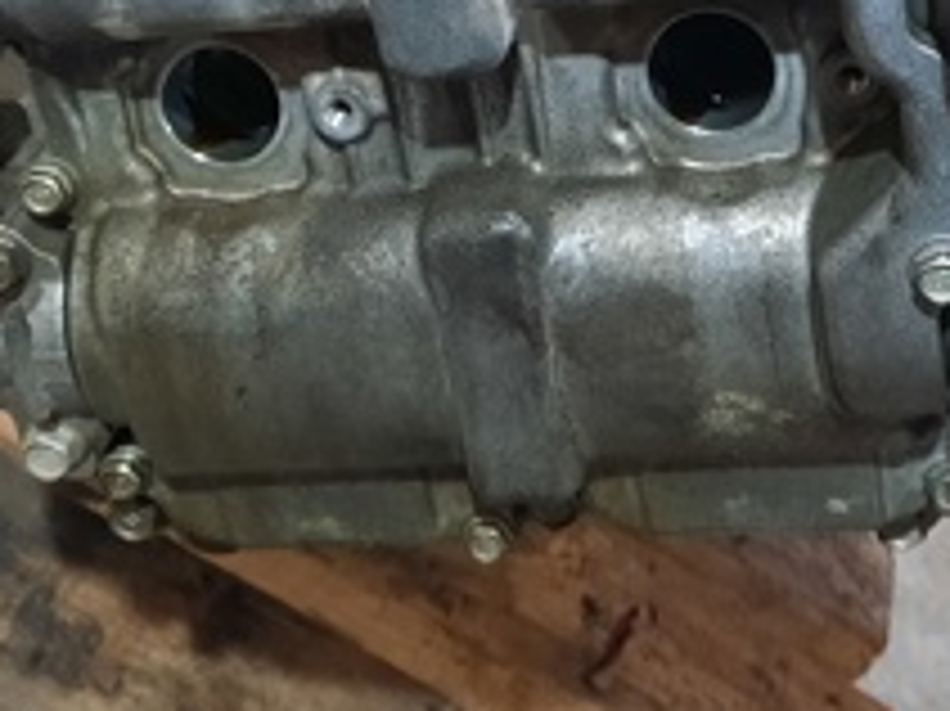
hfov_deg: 25.6
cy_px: -18
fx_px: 2085
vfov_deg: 18.8
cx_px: 572
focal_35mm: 76
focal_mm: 4.6
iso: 250
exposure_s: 1/33
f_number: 2
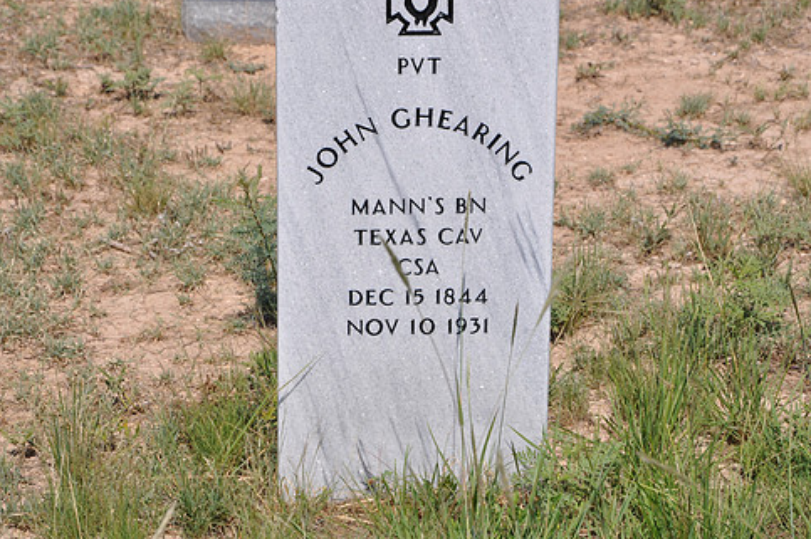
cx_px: 442
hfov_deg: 16.3
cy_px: 244
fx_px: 2836
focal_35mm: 126
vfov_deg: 10.9
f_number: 10
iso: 200
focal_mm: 70
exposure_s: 1/400
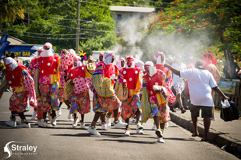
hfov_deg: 12.5
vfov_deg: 8.3
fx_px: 1104
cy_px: 80
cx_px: 120
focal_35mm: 165
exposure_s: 1/200
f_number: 6.3
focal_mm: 165
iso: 100
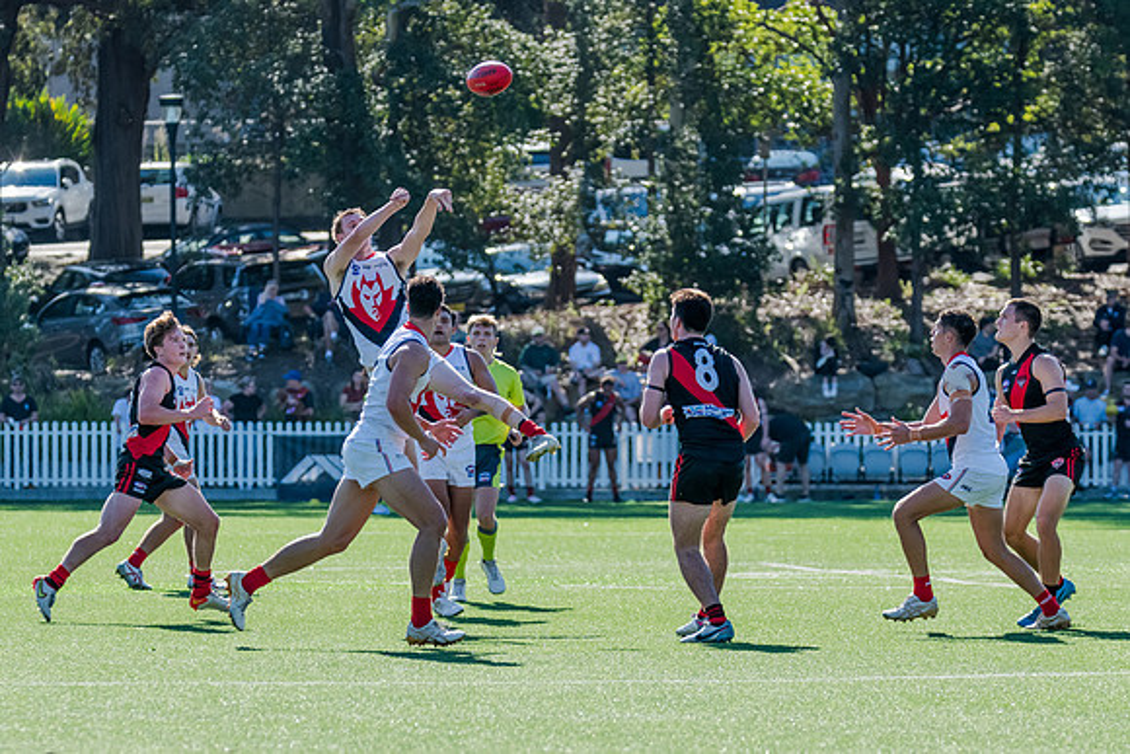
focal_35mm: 275
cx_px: 403
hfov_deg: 7.5
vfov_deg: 5.0
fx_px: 8646
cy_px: 353
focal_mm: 210
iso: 800
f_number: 7.1
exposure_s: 1/1600
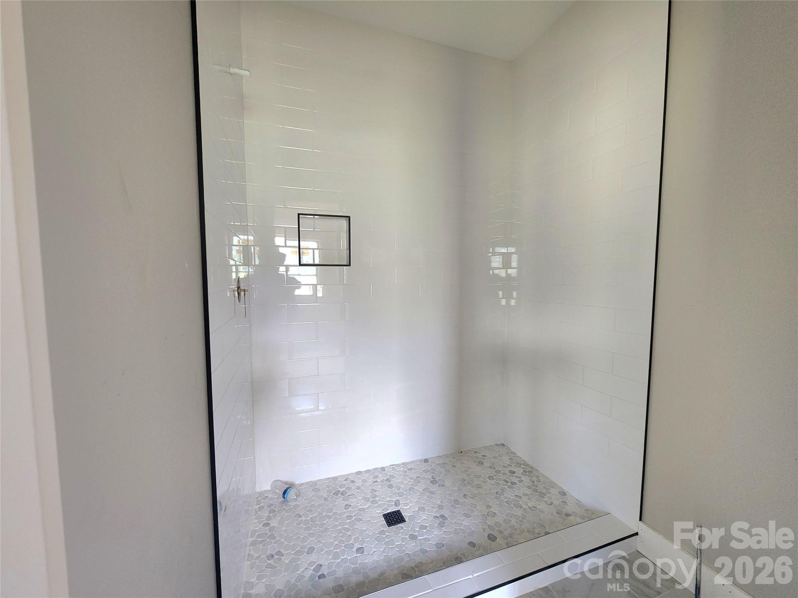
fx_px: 300
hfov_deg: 106.2
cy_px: 299
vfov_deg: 89.9
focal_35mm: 13
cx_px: 399
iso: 400
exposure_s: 1/30
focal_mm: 2.2
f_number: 2.2
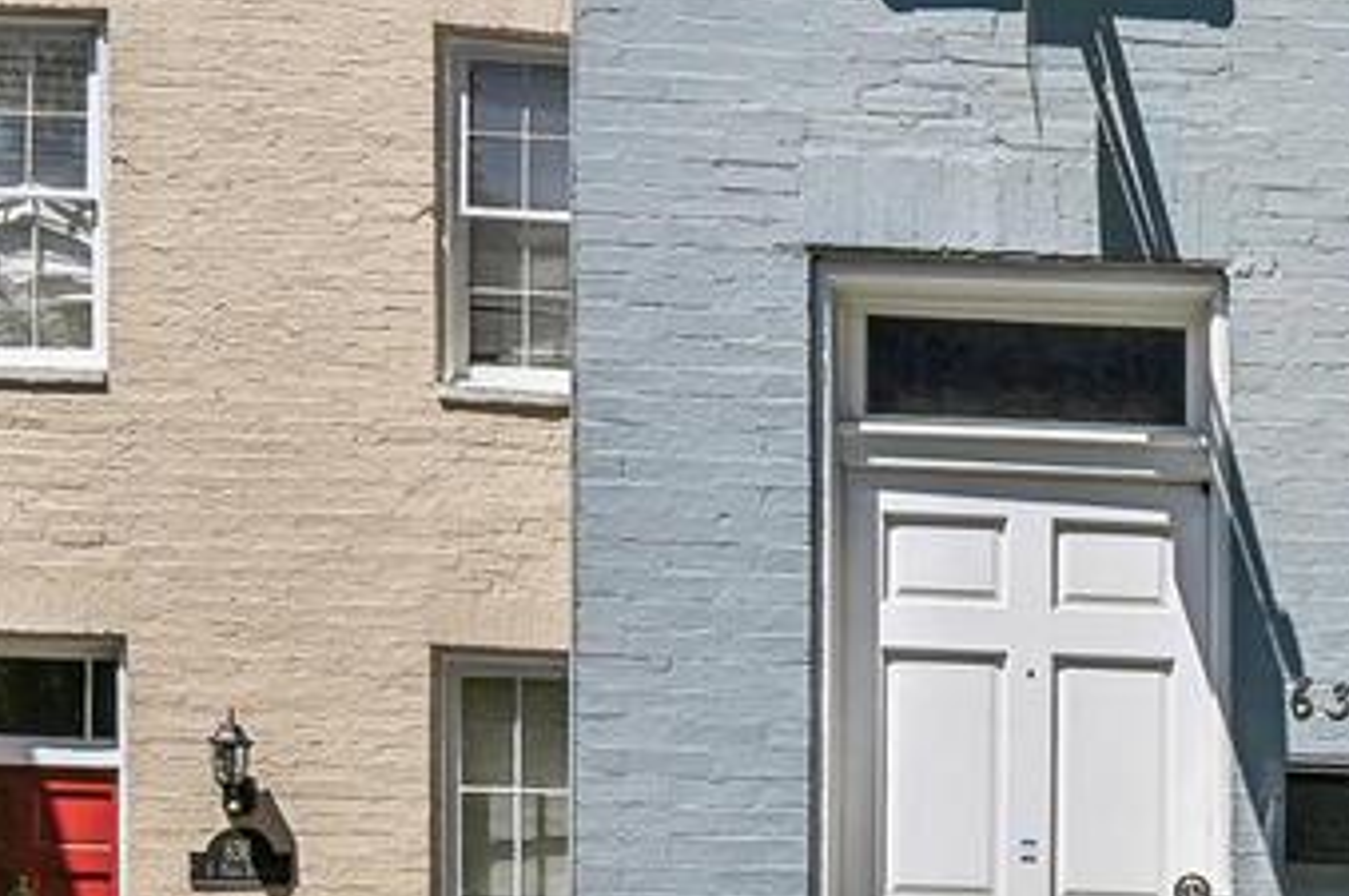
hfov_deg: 27.8
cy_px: 36
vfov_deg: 19.5
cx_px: 1377
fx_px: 2544
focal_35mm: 68
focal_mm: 16
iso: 100
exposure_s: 1/400
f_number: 8
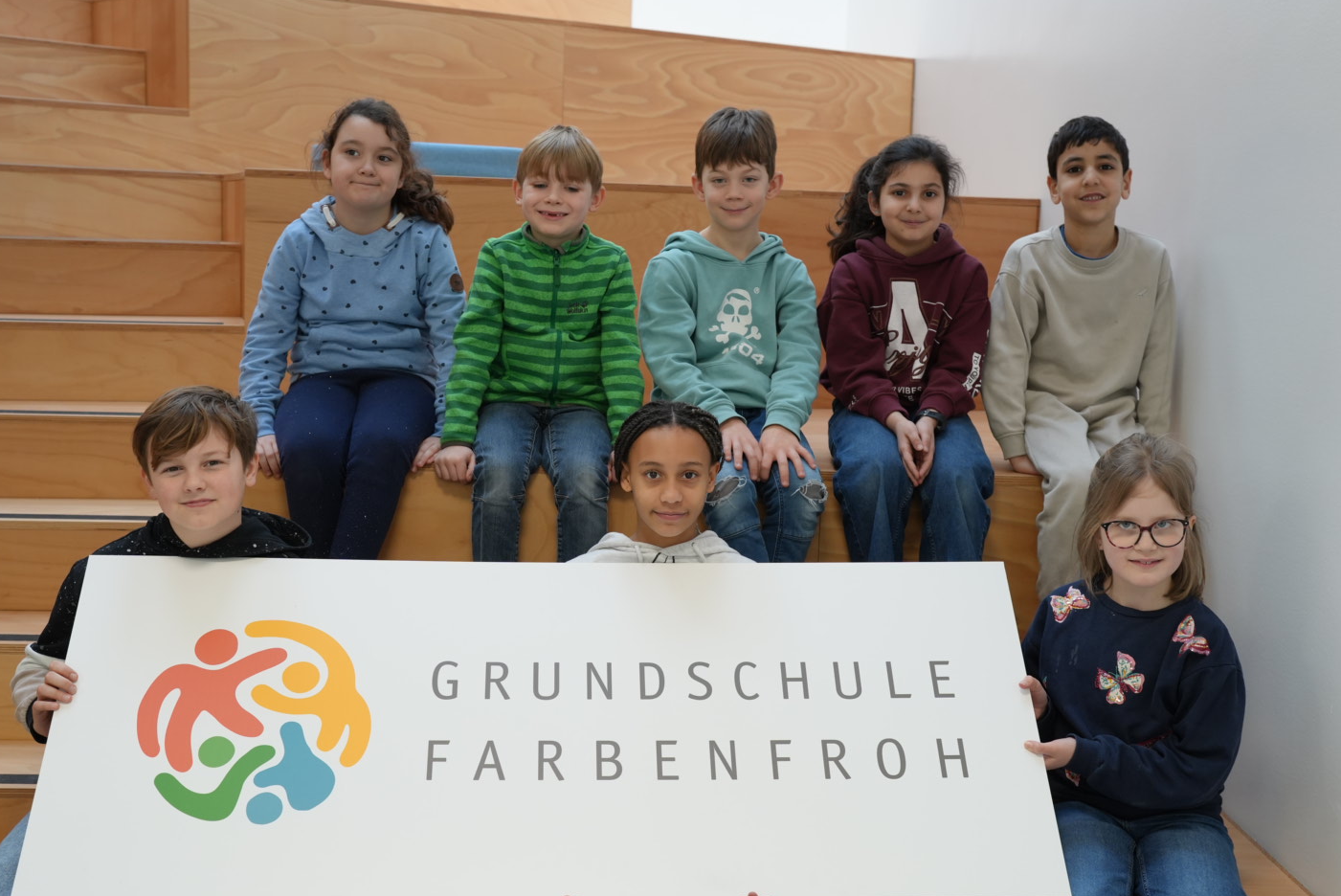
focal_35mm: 45
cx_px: 653
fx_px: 1677
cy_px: 451
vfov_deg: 29.9
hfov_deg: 43.6
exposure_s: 1/160
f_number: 4
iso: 1000
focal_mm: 39
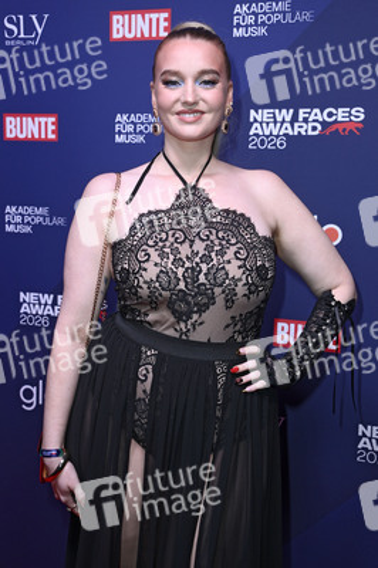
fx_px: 710
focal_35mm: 45
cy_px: 284
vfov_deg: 43.6
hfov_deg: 29.8
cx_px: 189
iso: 800
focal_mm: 45
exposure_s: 1/250
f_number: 5.6
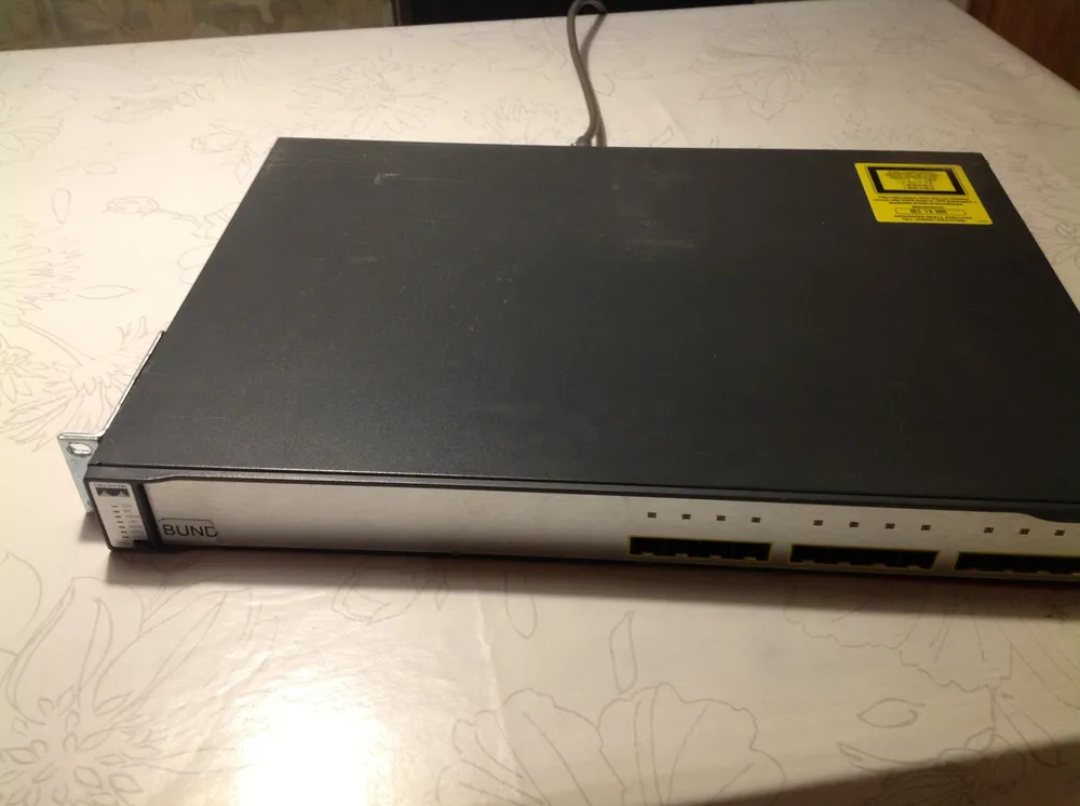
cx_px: 540
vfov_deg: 40.6
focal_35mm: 35
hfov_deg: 52.7
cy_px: 403
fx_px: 1090
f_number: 2.4
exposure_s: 1/15
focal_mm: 4.28
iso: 160
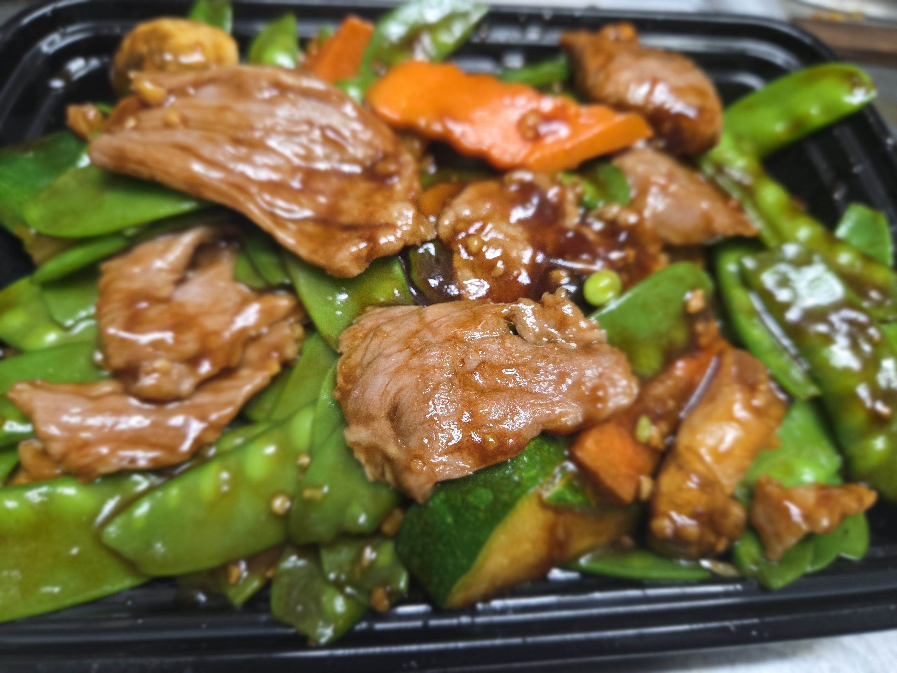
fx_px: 596
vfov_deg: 58.9
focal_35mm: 23
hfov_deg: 73.9
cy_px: 336
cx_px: 448
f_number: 1.8
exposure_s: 1/30
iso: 250
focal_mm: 5.4
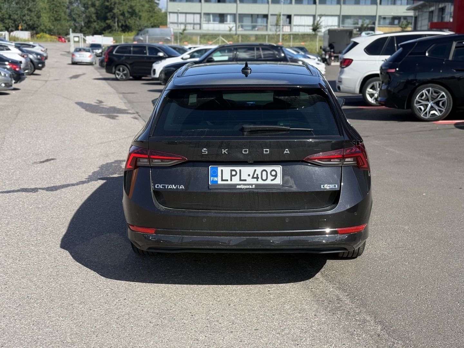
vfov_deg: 30.3
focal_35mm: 48
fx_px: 643
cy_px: 174
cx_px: 232
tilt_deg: -10.1
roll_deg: -1.2
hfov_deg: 39.7
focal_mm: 6.76
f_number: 1.78
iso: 100
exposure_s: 1/3534
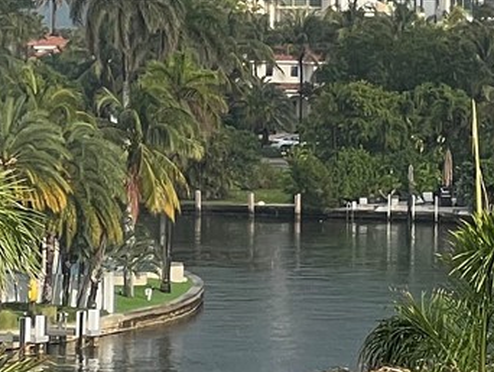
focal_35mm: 360
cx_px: 1079
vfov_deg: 4.1
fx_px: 5141
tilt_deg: -1.1
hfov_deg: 5.4
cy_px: -20
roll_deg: -0.5
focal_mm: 9
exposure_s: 1/447
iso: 32
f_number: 2.8
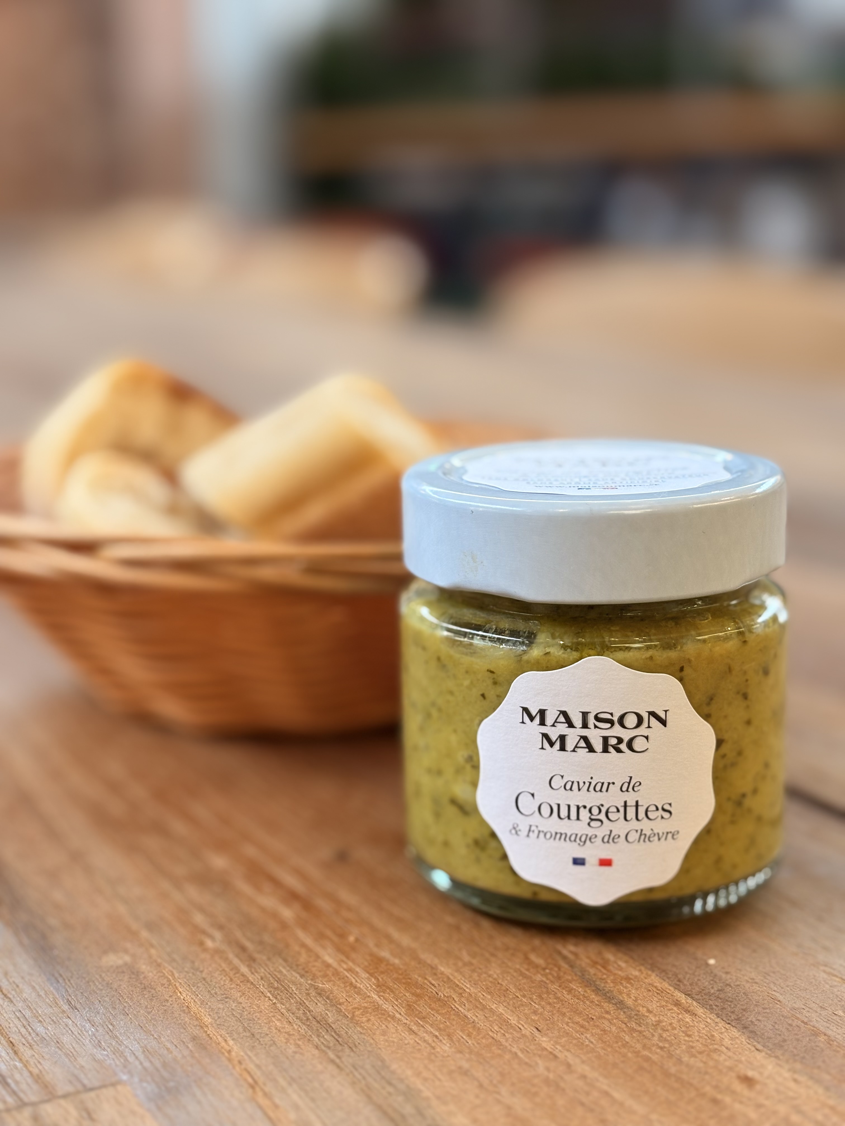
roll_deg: +0.5
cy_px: 563
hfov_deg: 28.0
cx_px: 422
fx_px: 1692
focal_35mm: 52
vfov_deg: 36.8
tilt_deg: -12.7
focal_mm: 5.96
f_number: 1.6
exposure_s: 1/50
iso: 50
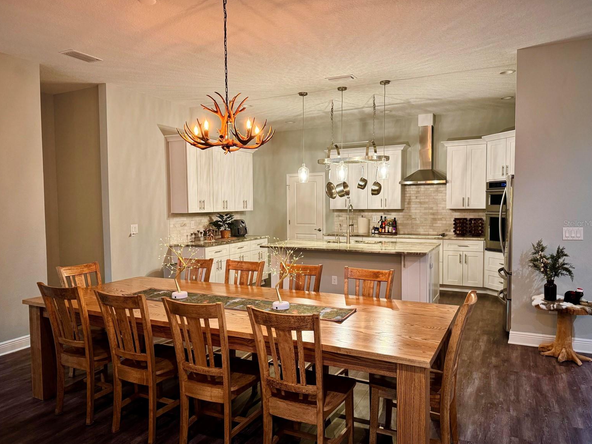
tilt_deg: -3.9
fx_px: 428
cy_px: 223
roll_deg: +0.5
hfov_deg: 69.4
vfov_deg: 54.9
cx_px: 292
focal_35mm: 25
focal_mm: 6.76
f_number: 1.78
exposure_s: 1/60
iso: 320
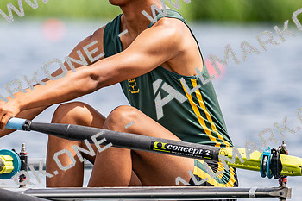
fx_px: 8343
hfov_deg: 2.1
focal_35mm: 995
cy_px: 38
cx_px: 79
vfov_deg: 1.4
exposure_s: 1/2500
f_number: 4.5
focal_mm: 400
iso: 360
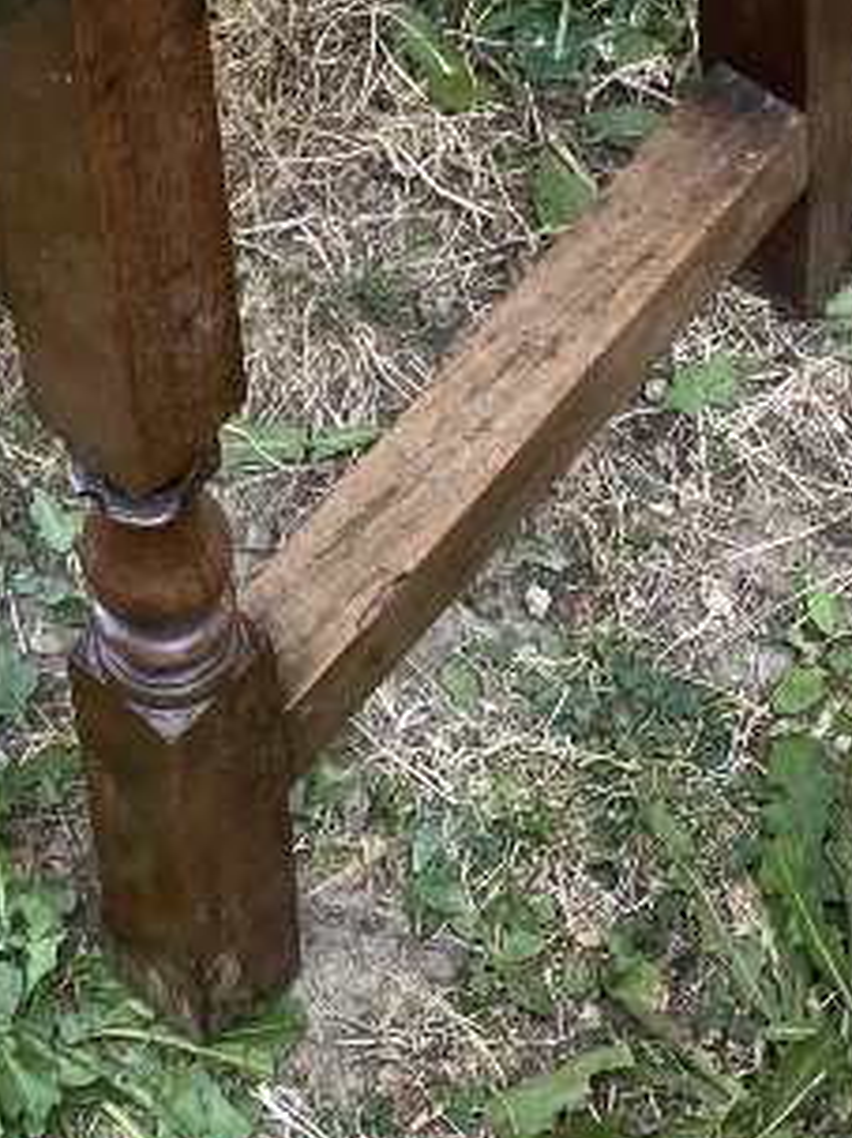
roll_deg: -1.8
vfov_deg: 16.8
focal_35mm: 103
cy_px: -699
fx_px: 3383
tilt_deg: -36.2
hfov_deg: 14.2
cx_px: 19
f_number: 1.8
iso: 32
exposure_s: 1/138
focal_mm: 4.25
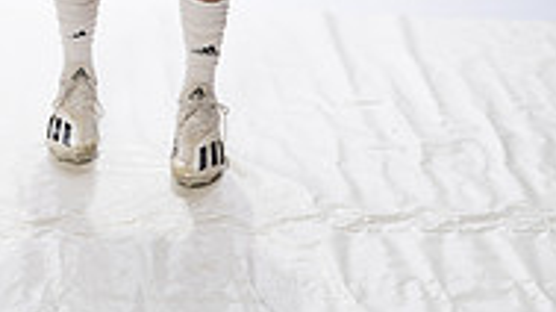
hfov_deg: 20.2
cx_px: 150
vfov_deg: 10.5
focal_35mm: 105
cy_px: -330
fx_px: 1547
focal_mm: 42
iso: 400
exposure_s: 1/250
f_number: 4
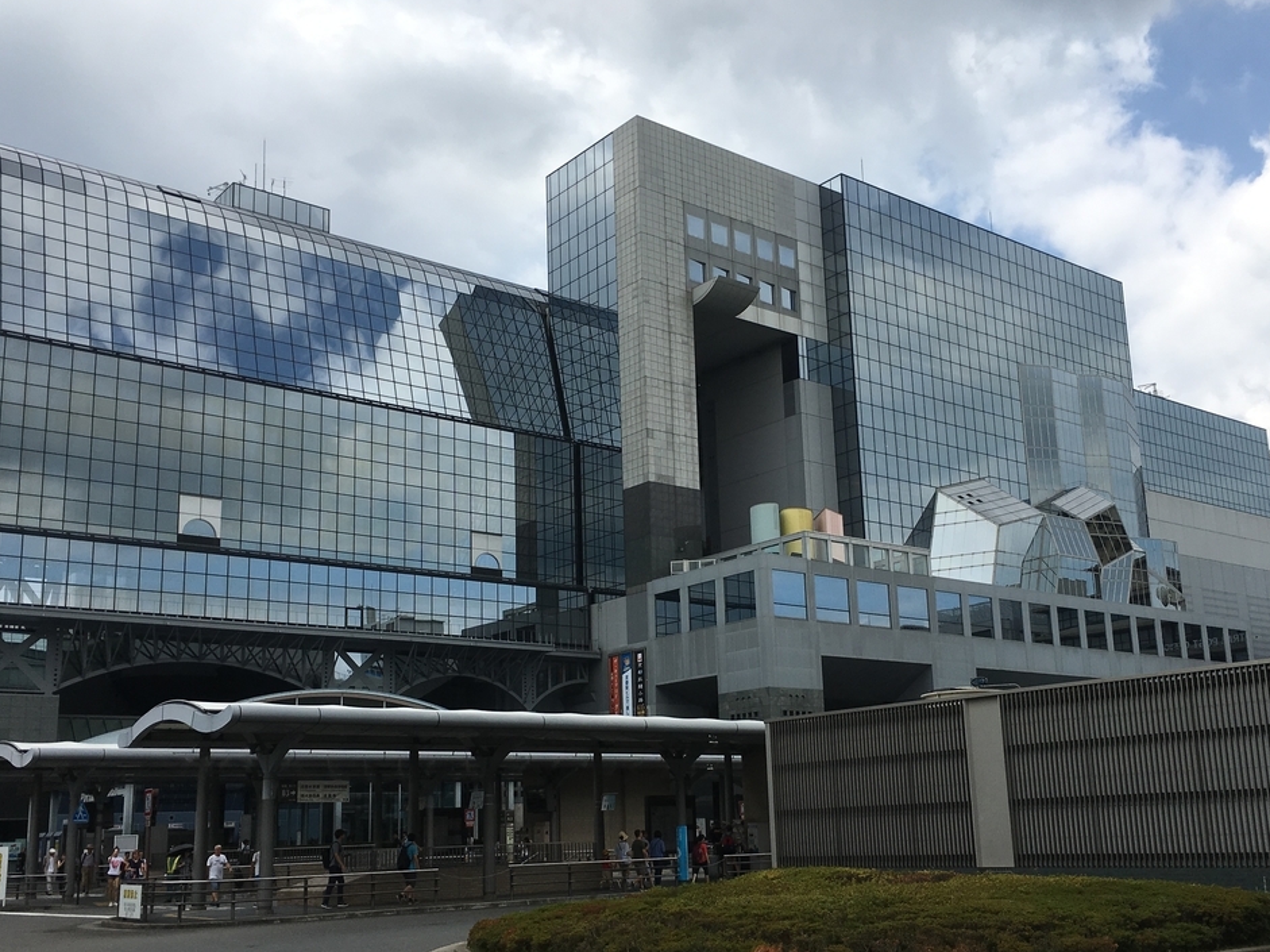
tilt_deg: +13.3
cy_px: 533
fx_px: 1357
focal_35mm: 37
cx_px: 675
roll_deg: +1.8
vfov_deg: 38.6
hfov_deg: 50.1
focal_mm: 4.15
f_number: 2.2
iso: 25
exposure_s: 1/2024
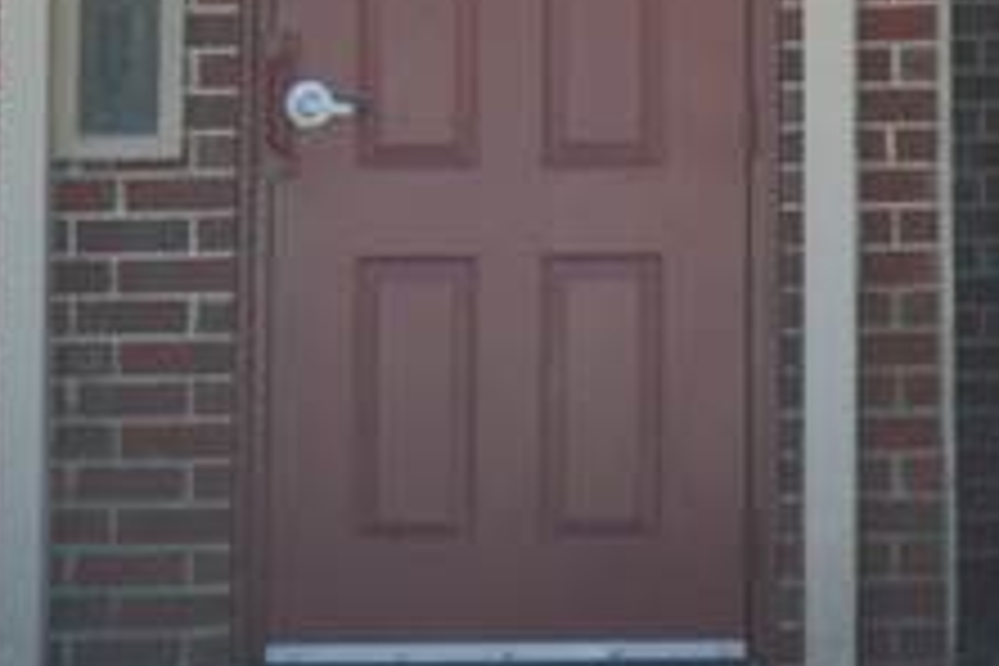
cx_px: 1058
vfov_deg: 7.1
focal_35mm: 190
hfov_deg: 10.7
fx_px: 5272
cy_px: -493
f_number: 10
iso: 400
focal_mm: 22
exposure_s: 1/160
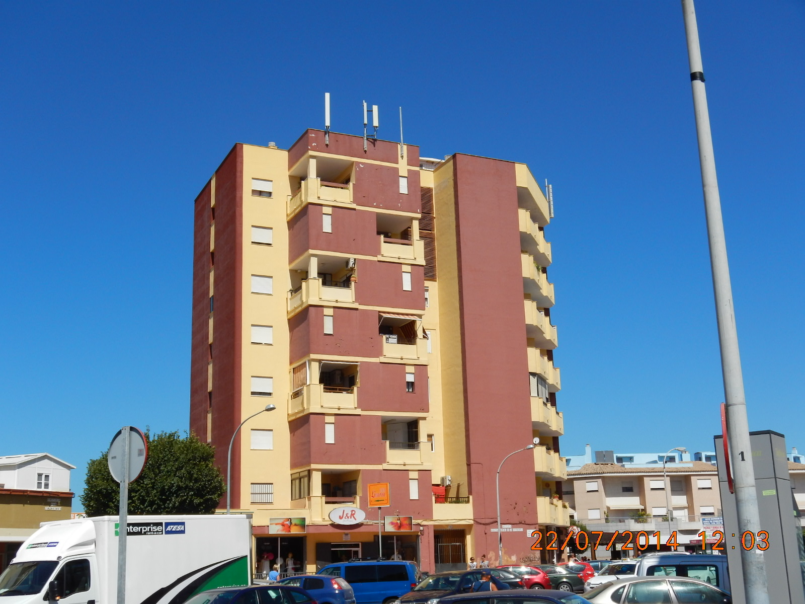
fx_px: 1000
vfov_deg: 33.6
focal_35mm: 43
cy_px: 302
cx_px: 402
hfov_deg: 43.9
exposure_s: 1/2000
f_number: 3.8
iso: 125
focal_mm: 7.7
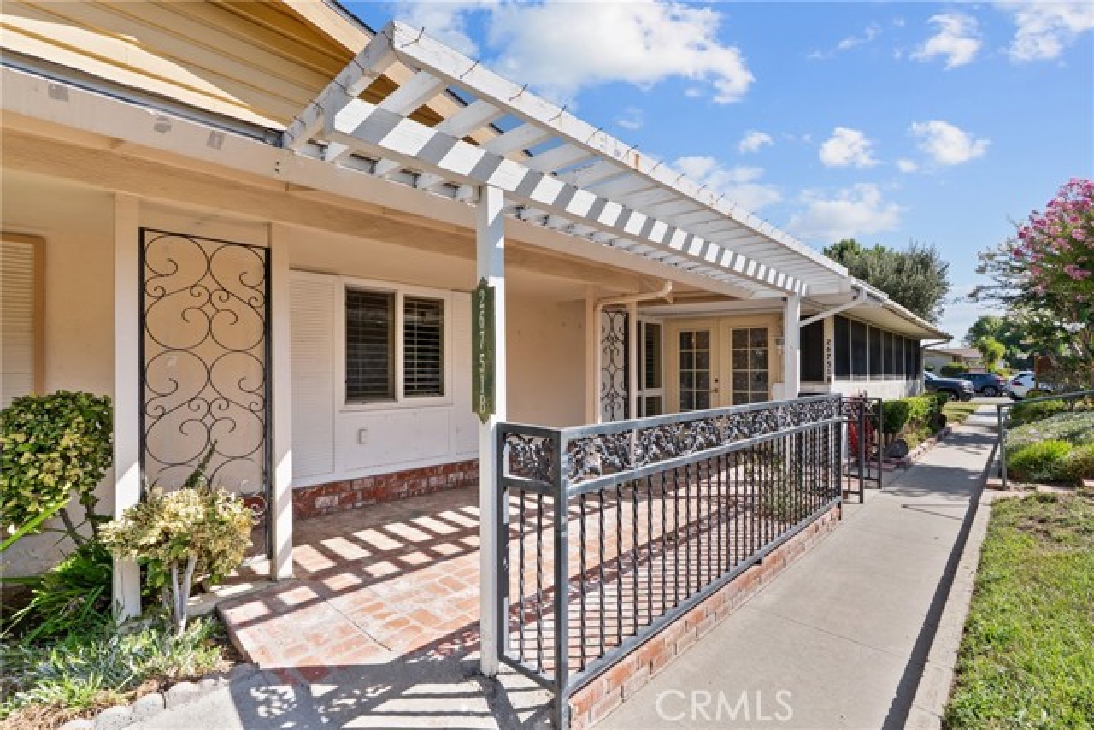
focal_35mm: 16
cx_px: 547
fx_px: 486
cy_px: 365
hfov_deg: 96.7
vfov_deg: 73.8
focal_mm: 16
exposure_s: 1/125
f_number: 8
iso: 320
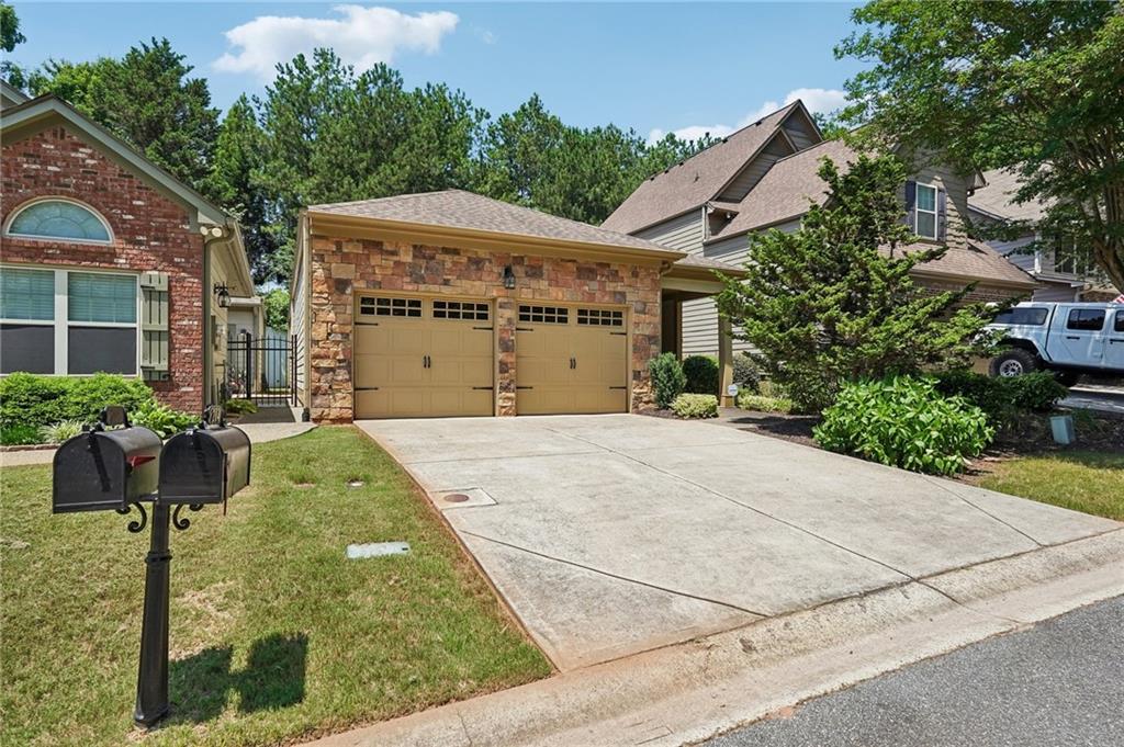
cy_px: 374
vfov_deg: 63.1
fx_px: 608
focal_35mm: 20
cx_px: 562
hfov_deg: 85.5
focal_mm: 19.5
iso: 800
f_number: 8
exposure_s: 1/1600
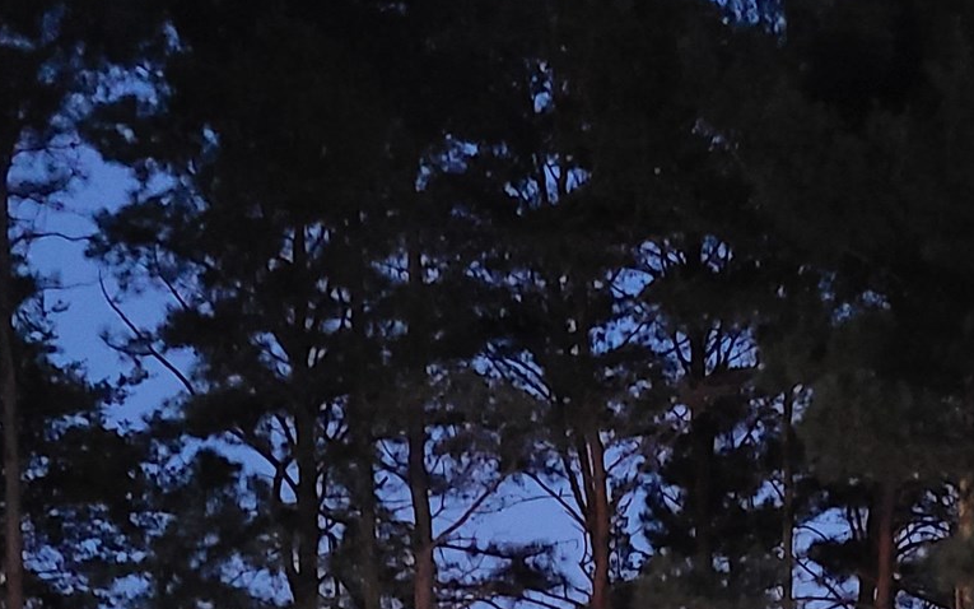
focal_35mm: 83
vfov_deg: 13.7
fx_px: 2203
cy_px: 1168
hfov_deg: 24.8
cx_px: 654
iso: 1600
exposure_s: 1/9
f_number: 1.8
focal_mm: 5.4
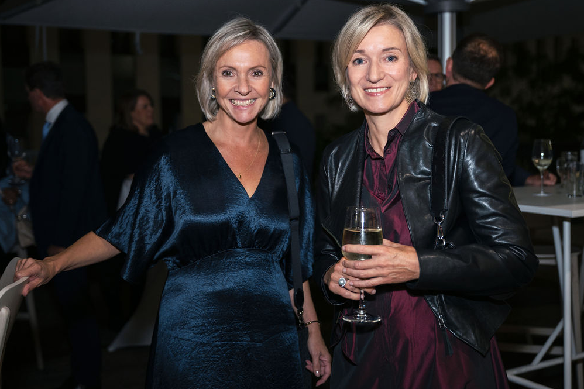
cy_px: 196
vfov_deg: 33.4
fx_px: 649
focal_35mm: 40
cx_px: 297
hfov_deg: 48.5
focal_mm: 39
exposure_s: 1/80
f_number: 2.8
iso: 800
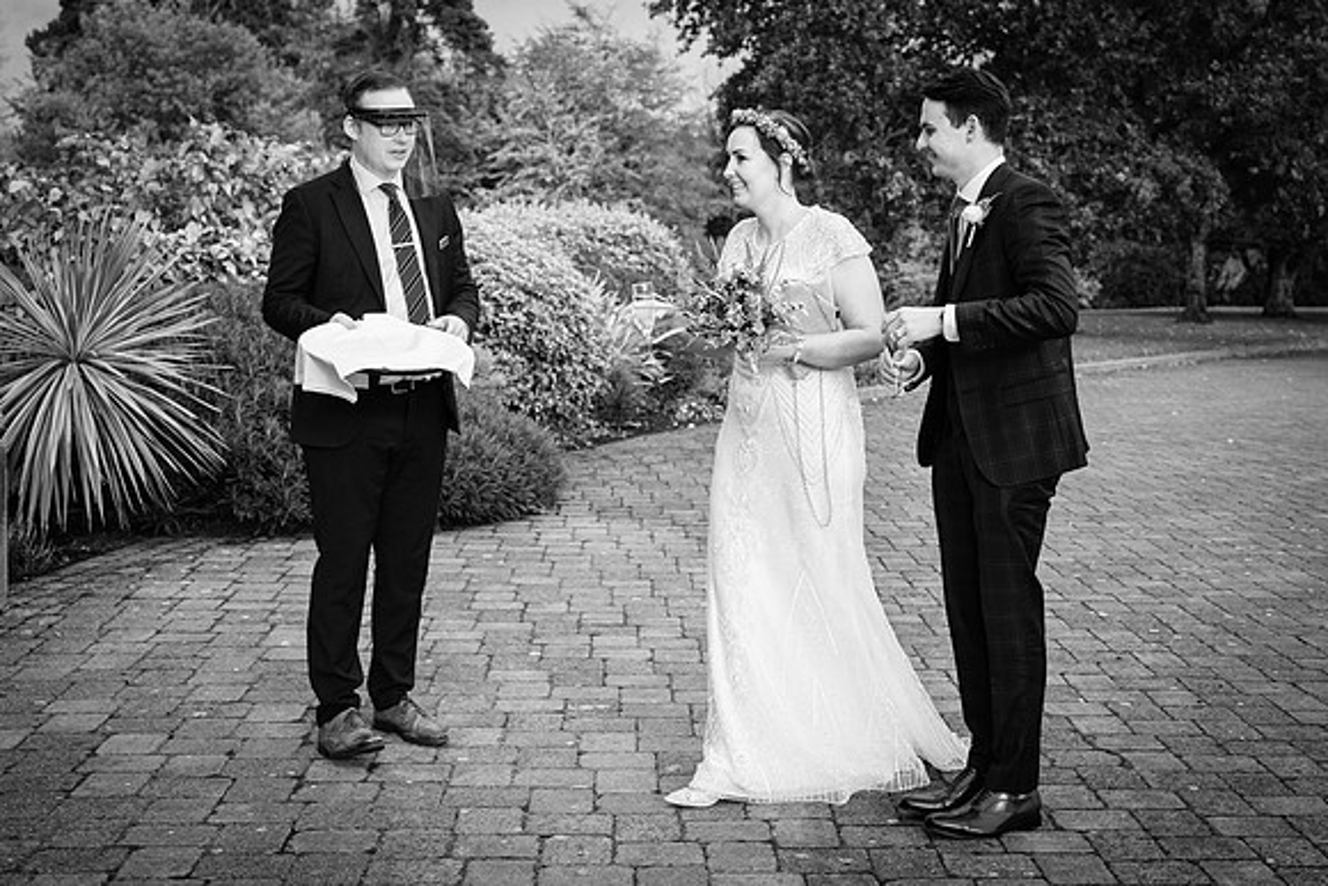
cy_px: 362
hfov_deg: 41.9
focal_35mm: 47
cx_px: 785
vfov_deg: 28.8
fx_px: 1725
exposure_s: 1/500
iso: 320
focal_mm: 25.7
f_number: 2.8
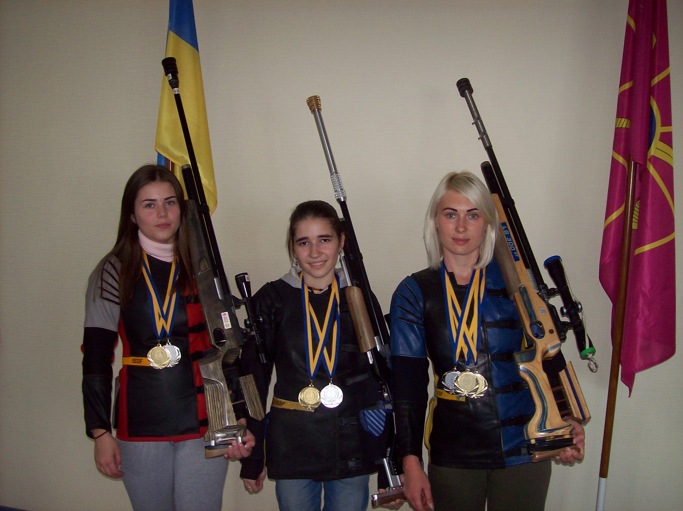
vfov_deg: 39.6
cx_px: 342
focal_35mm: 36
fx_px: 710
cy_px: 256
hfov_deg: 51.4
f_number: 2.7
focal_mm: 6
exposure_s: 1/64
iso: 80
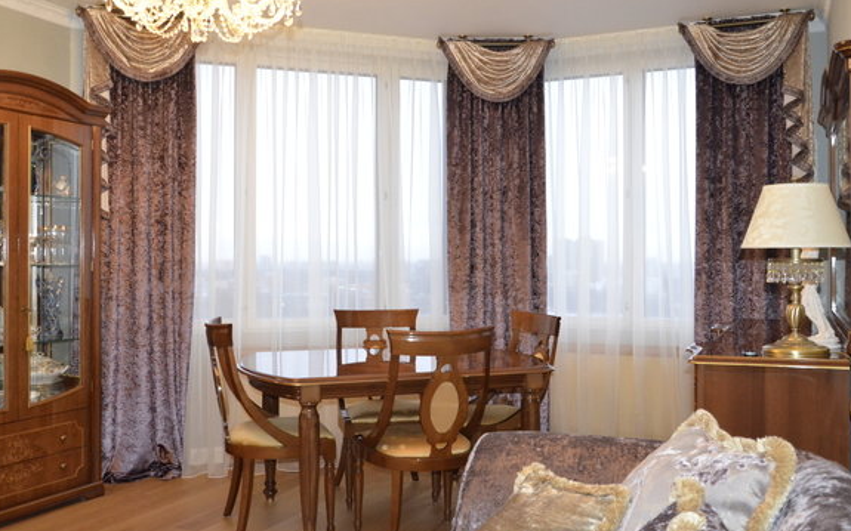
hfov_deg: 56.0
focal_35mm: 35
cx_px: 419
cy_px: 266
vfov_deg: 36.7
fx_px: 801
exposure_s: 1/100
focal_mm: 21
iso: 3200
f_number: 7.1
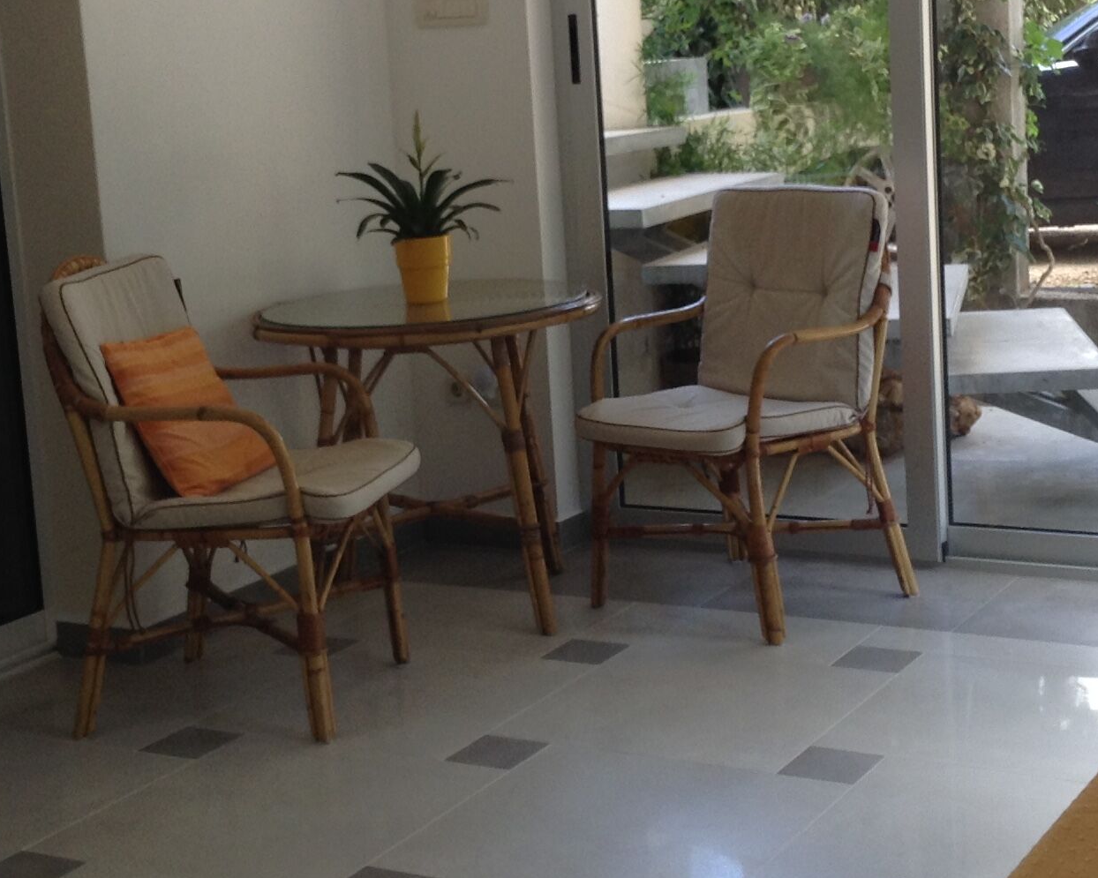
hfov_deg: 28.3
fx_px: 2177
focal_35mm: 67
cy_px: 357
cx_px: 567
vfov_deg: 22.8
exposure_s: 1/33
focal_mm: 3.3
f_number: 2.4
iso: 32
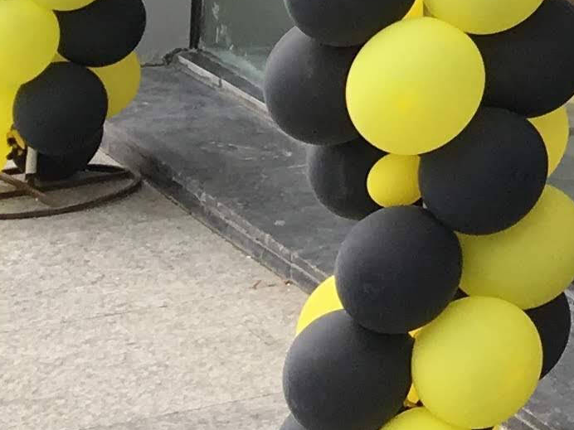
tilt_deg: +4.8
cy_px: -787
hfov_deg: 10.4
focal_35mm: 169
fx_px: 2802
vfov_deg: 7.8
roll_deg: +1.2
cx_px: 1294
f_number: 2.2
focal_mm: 4.15
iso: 25
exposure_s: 1/519
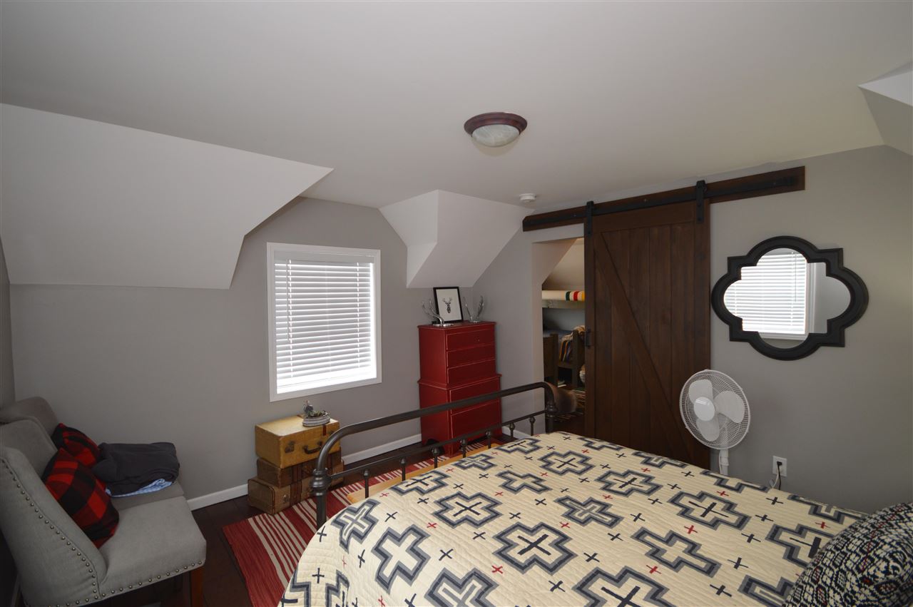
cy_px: 304
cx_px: 456
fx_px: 380
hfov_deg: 100.4
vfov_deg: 77.2
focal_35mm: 15
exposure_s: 1/60
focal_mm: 10
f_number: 4
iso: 450
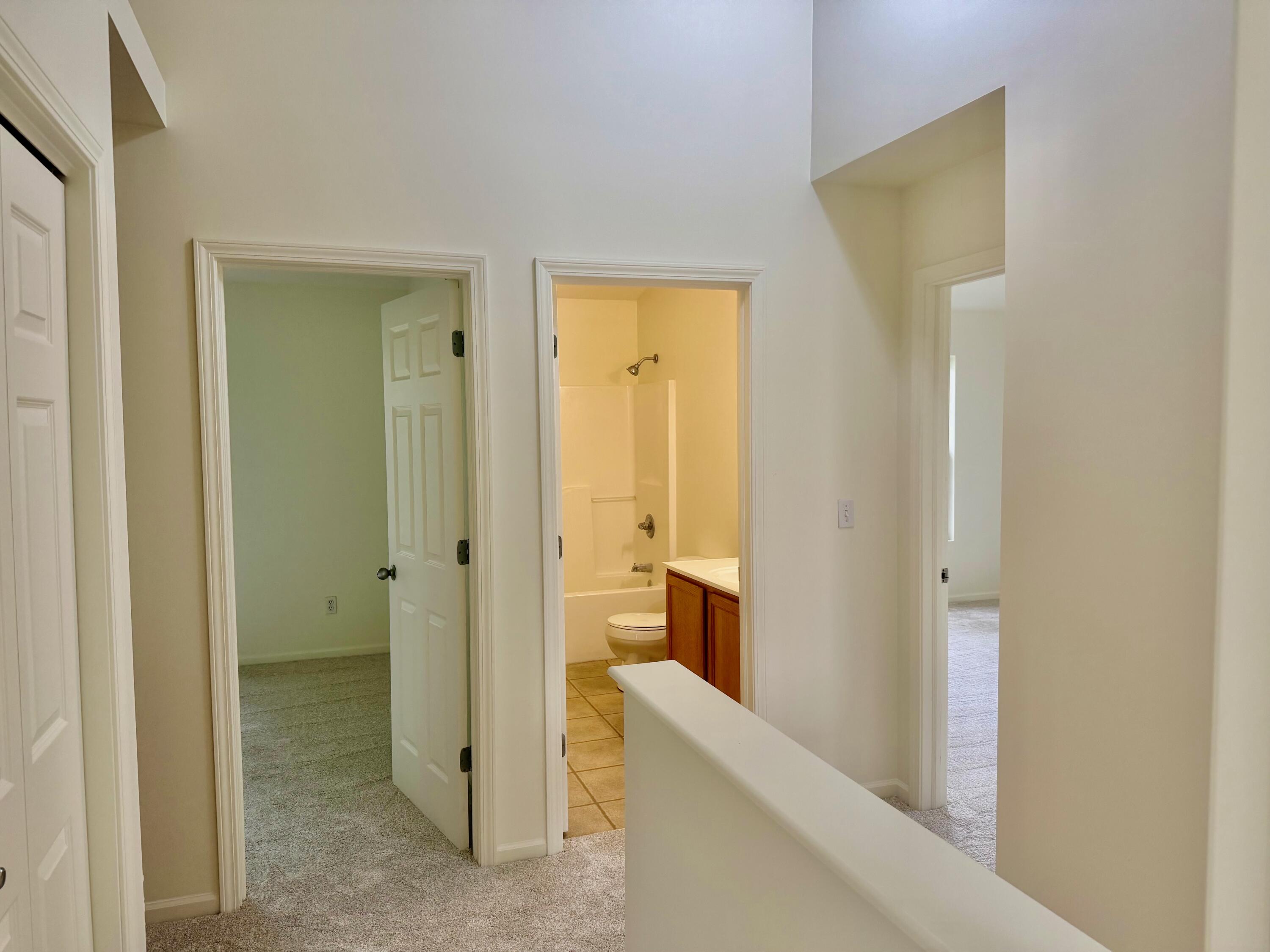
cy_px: 476
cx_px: 635
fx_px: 881
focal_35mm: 24
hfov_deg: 71.6
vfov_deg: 56.8
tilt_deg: -3.7
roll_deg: +0.6
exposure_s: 1/120
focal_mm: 6.76
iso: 160
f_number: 1.78
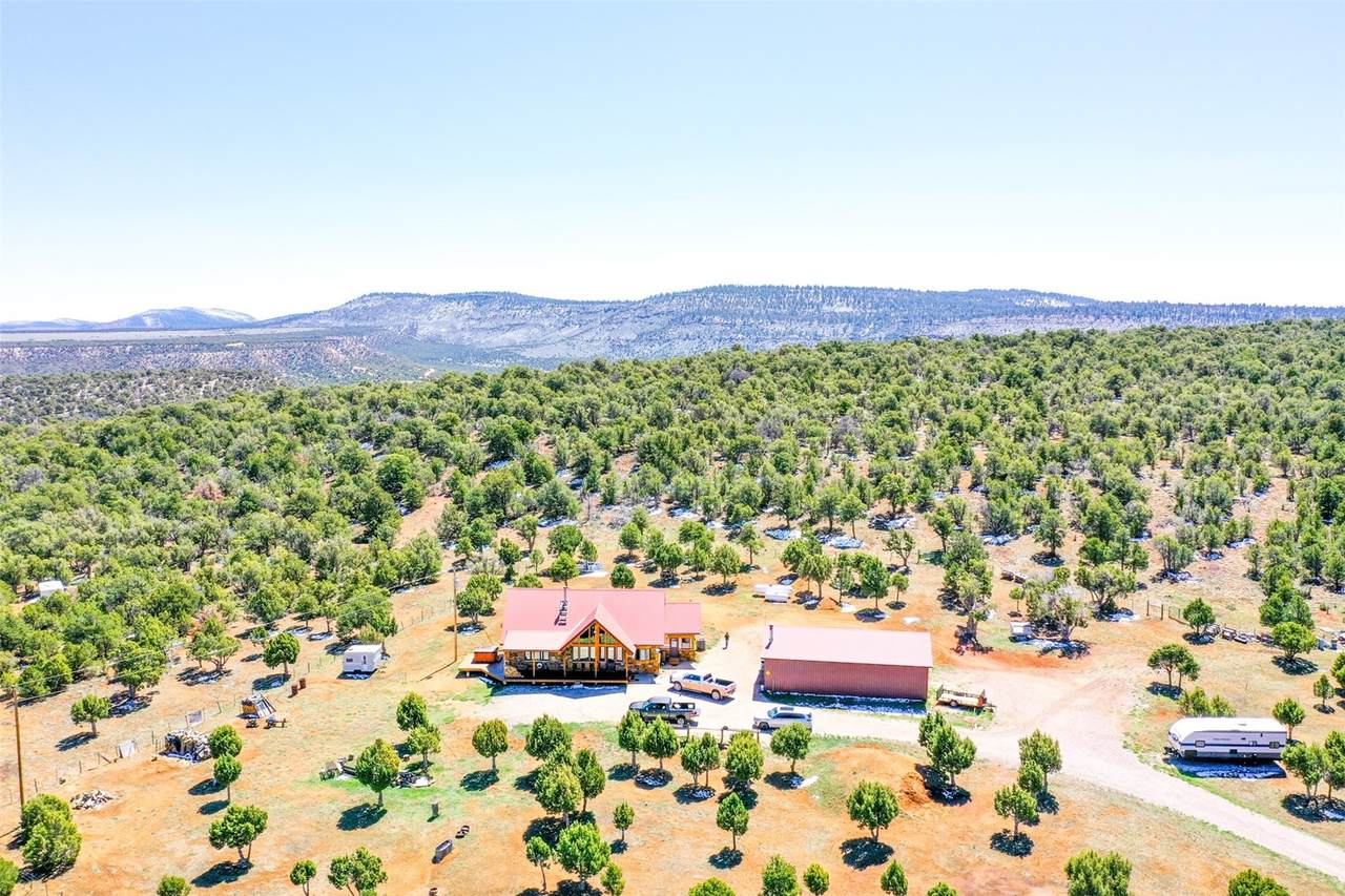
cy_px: 448
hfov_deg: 65.5
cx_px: 672
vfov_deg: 46.4
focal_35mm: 28
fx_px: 1046
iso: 100
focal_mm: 10.26
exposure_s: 1/400
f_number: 5.6
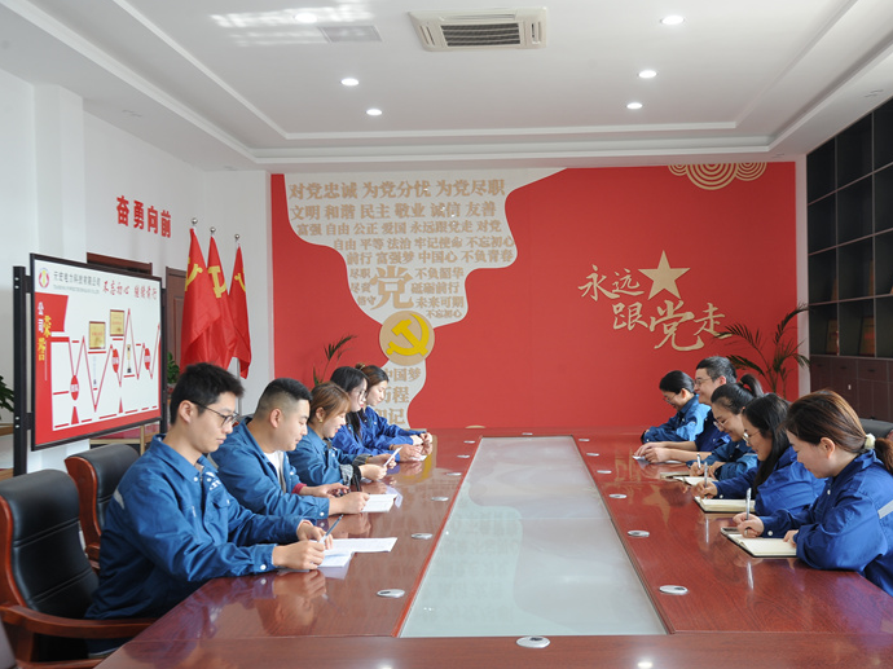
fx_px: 1006
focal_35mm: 39
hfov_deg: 47.9
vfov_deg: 36.8
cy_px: 330
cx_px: 474
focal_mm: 35
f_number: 5.6
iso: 400
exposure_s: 1/20
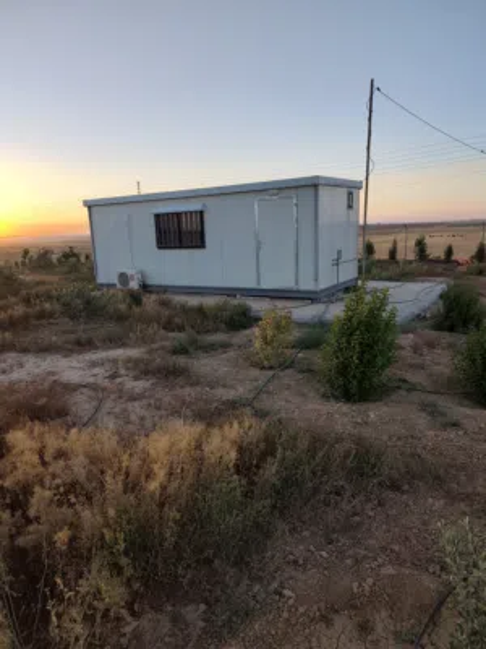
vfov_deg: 73.9
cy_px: 324
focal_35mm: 23
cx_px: 243
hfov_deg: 58.9
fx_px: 431
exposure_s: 1/179
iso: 50
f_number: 1.7
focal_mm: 6.07
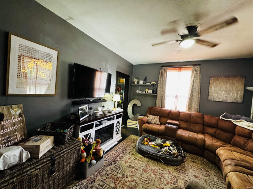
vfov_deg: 85.7
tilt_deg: -2.9
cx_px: 126
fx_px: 102
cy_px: 94
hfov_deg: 102.1
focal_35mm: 14
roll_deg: -4.4
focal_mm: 2.22
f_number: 2.2
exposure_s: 1/60
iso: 640
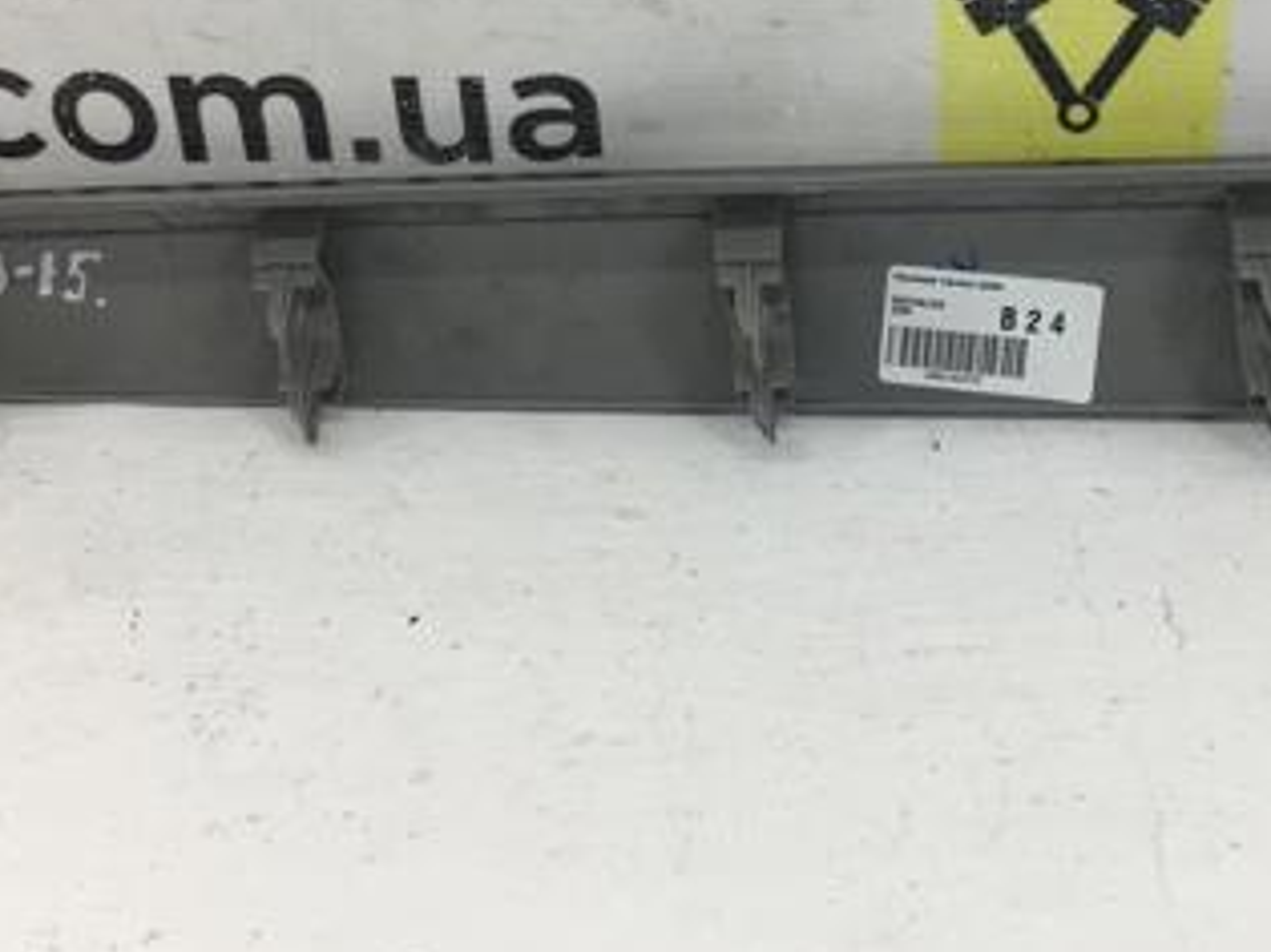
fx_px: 2165
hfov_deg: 32.4
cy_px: 230
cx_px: 859
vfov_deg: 24.5
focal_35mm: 59
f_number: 2.2
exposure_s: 1/100
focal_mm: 4.15
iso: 40
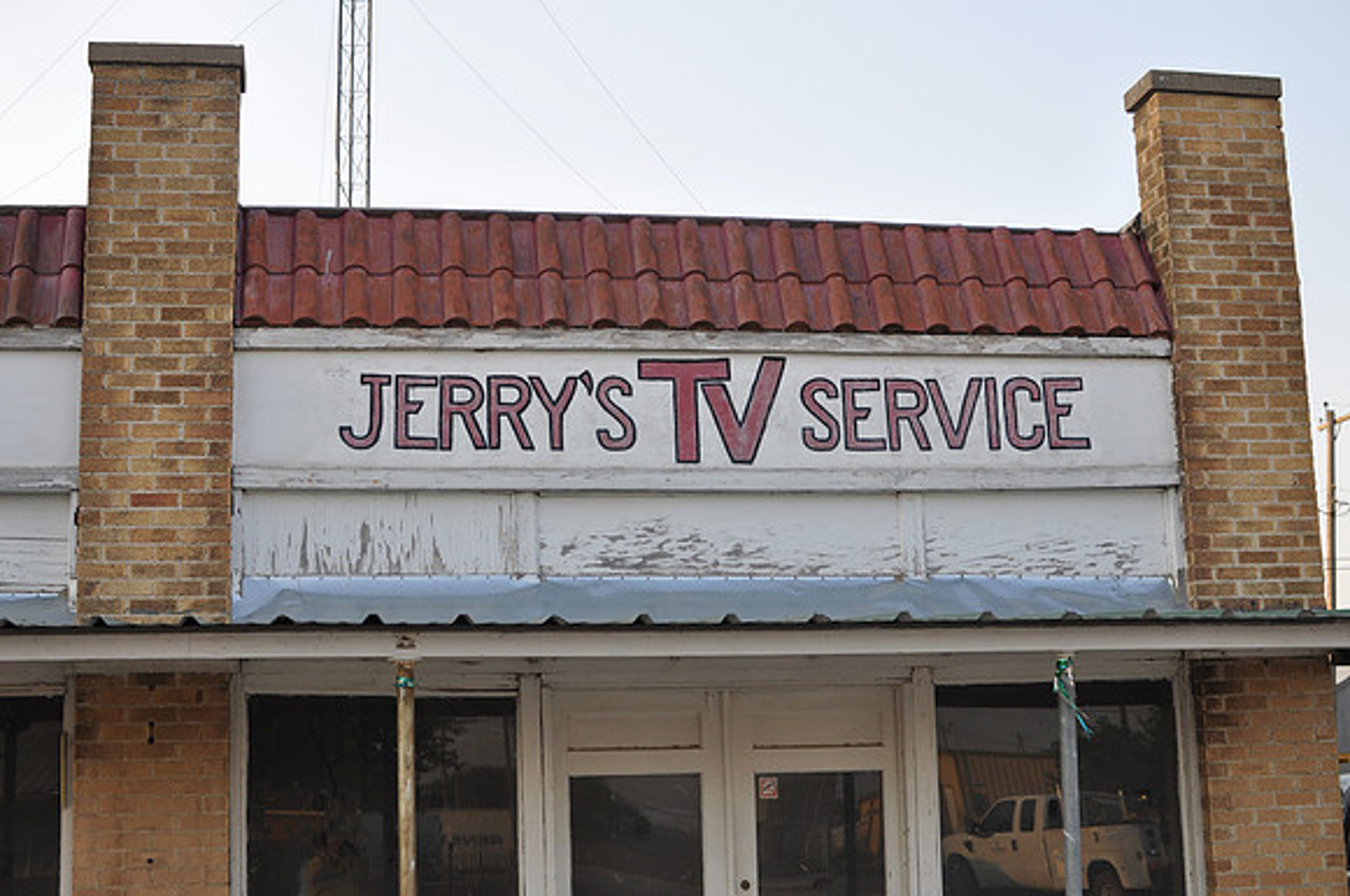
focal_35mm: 52
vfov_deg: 25.7
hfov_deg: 37.9
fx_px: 1966
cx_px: 675
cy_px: 448
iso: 400
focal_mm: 35
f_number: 5
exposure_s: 1/100
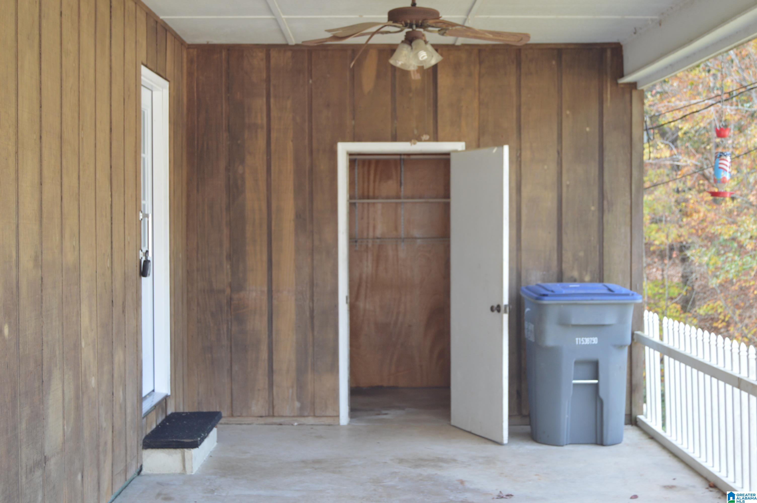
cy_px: 252
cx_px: 378
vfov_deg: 26.4
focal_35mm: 51
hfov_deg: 38.9
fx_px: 1071
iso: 400
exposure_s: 1/100
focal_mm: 34
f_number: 5
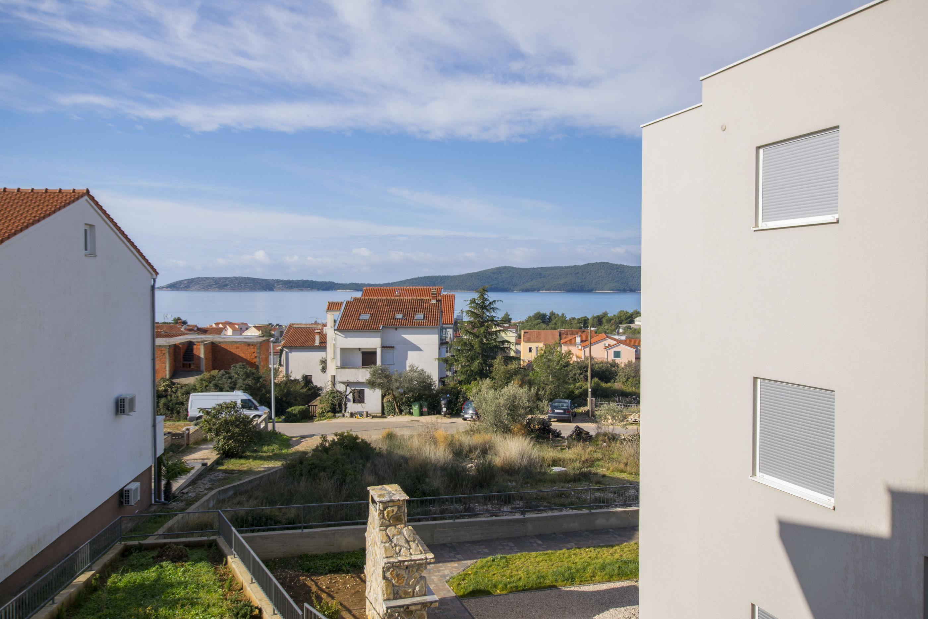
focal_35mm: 30
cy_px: 310
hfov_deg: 61.9
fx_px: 773
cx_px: 464
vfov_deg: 43.6
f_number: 7.1
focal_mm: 20
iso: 100
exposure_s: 1/250
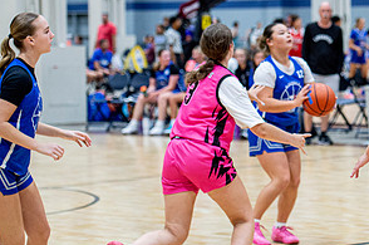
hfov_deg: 12.9
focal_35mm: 158
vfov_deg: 8.7
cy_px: 98
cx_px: 321
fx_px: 1617
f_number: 2.8
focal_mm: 80
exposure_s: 1/500
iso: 2000
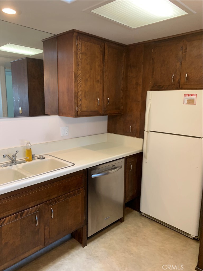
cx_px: 102
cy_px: 136
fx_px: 203
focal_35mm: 26
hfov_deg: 53.1
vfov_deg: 67.3
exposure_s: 1/60
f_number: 1.8
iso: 125
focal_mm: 4.25
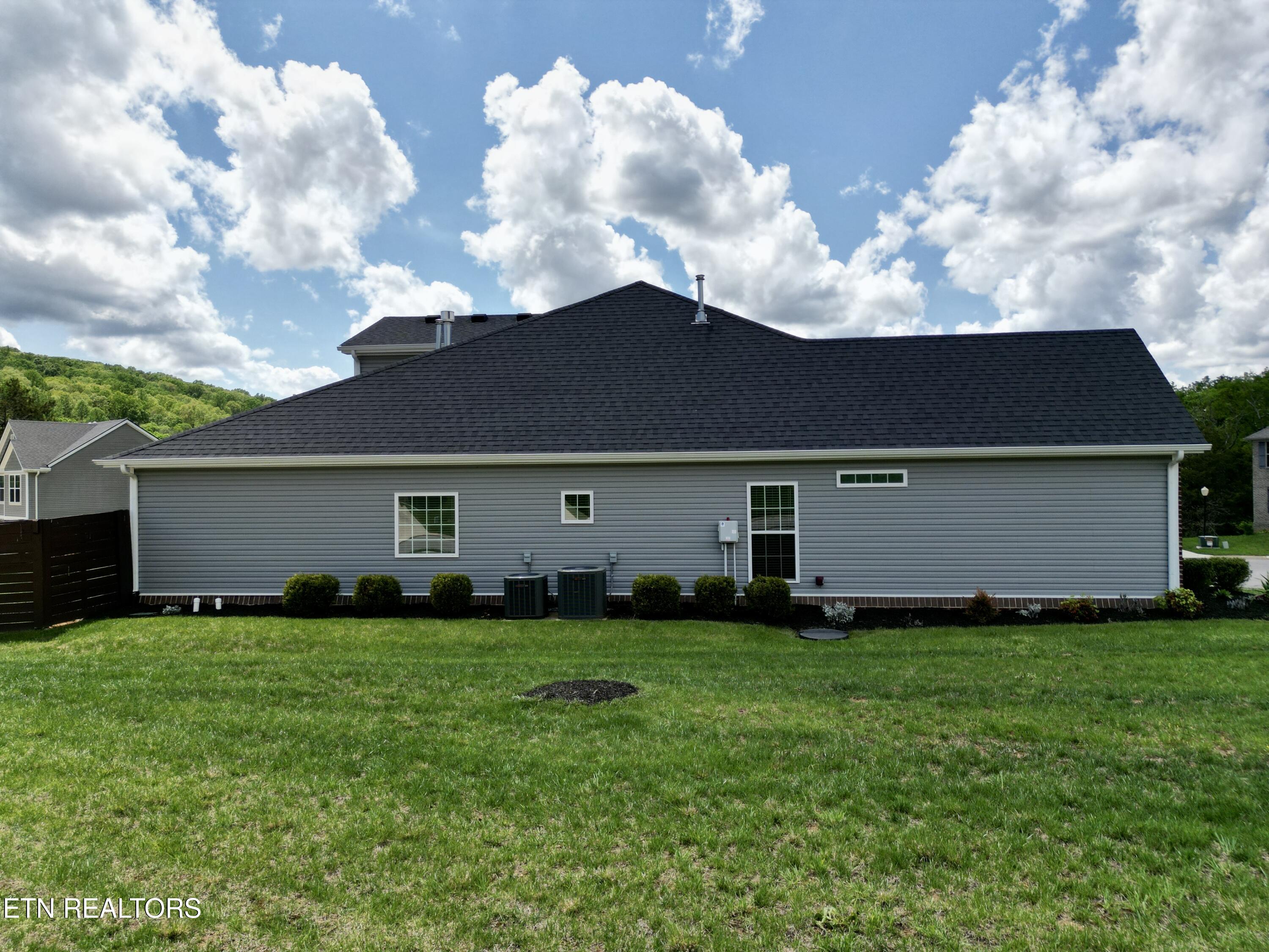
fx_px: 880
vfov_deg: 56.8
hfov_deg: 71.6
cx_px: 634
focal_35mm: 24
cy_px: 476
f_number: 1.7
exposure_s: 1/4000
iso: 100
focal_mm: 6.72
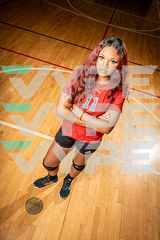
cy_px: 120
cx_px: 80
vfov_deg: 58.7
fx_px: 213
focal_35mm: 32
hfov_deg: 41.1
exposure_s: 1/250
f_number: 5.6
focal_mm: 32
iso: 125
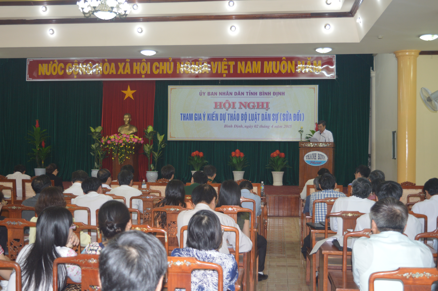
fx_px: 547
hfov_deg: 43.6
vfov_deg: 29.8
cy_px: 146
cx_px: 219
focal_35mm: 45
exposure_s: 1/30
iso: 450
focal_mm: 30
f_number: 4.2
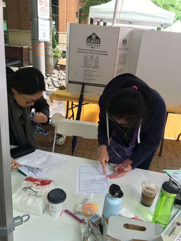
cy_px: 120
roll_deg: -3.0
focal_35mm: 29
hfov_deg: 48.2
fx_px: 202
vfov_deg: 61.7
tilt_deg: -22.8
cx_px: 90
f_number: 2.2
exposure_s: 1/60
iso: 32
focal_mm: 4.15
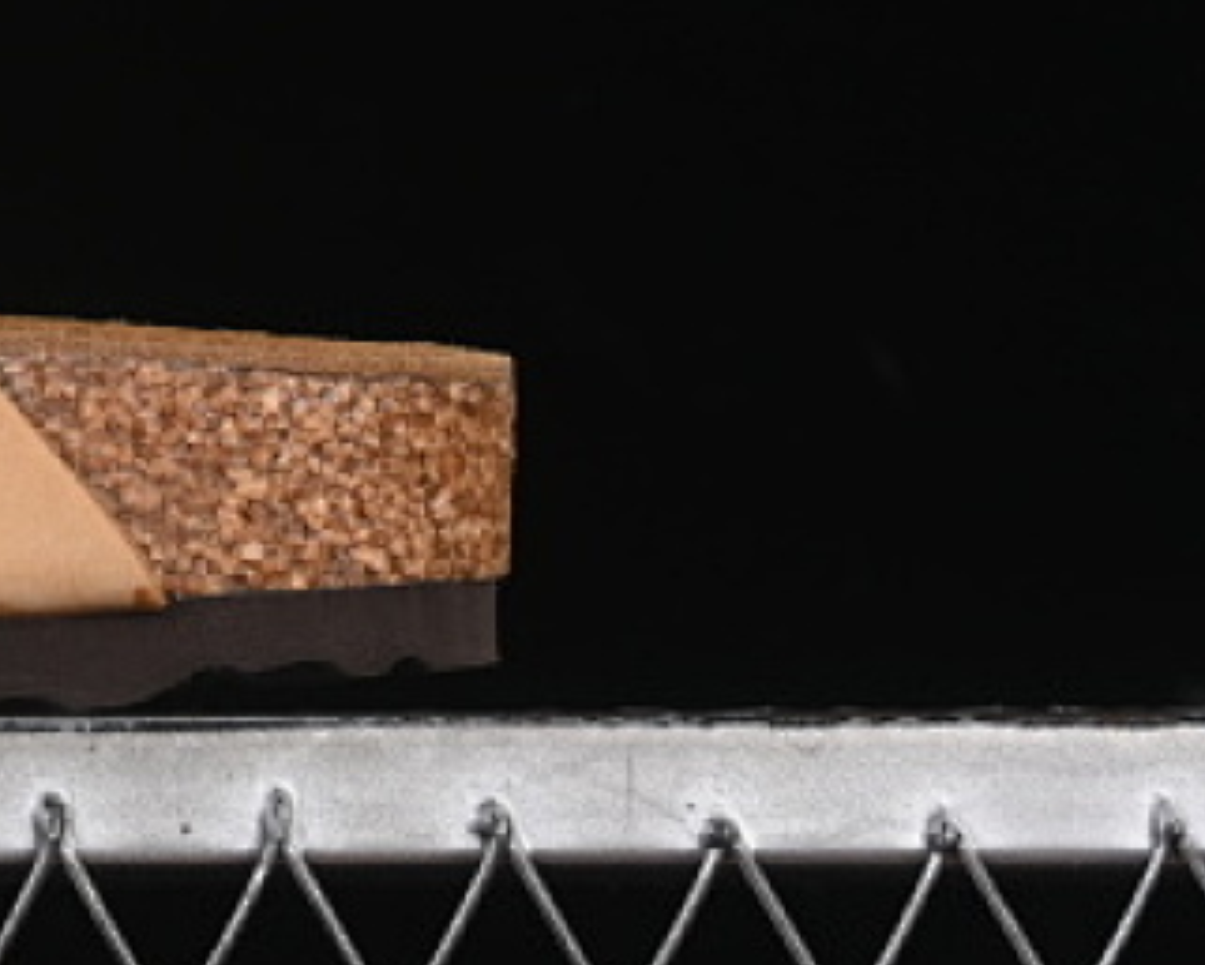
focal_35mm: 237
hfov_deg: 8.0
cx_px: -736
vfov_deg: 6.5
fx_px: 8455
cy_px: -128
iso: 160
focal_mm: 50
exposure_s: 1/60
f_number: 8
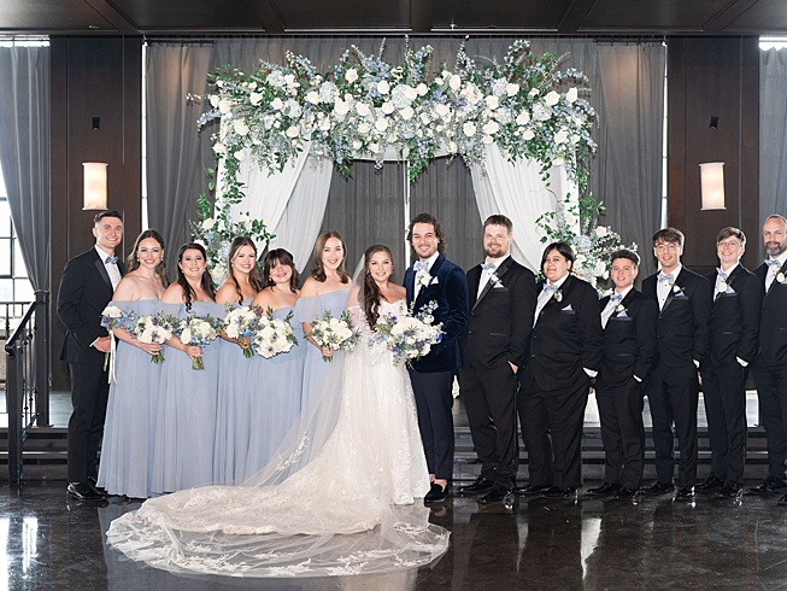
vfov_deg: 29.7
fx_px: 1114
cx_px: 411
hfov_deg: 38.9
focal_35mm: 49
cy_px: 299
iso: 400
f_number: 2.5
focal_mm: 44
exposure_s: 1/250
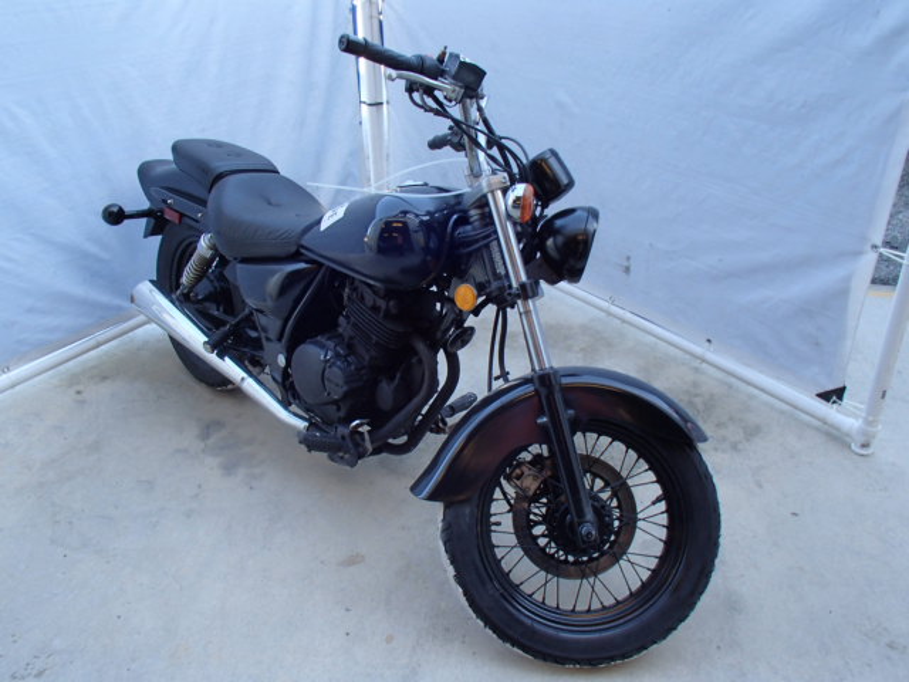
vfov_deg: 49.7
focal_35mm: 28
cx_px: 454
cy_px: 341
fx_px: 735
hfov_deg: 63.4
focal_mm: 5
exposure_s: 1/60
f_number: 3.9
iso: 100
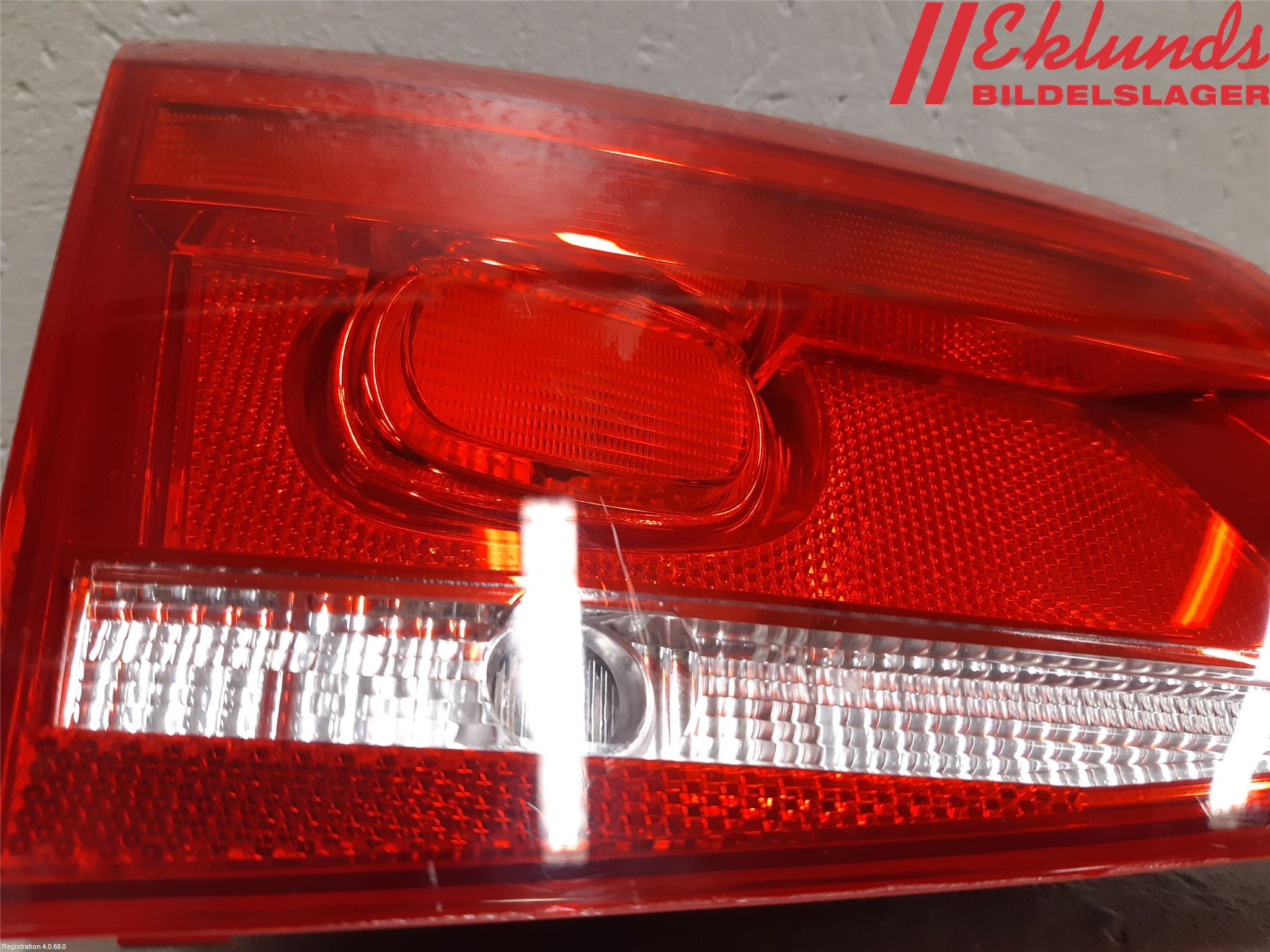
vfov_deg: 53.1
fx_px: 954
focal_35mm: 26
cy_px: 476
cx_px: 635
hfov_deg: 67.3
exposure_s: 1/50
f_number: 1.7
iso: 125
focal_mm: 3.93
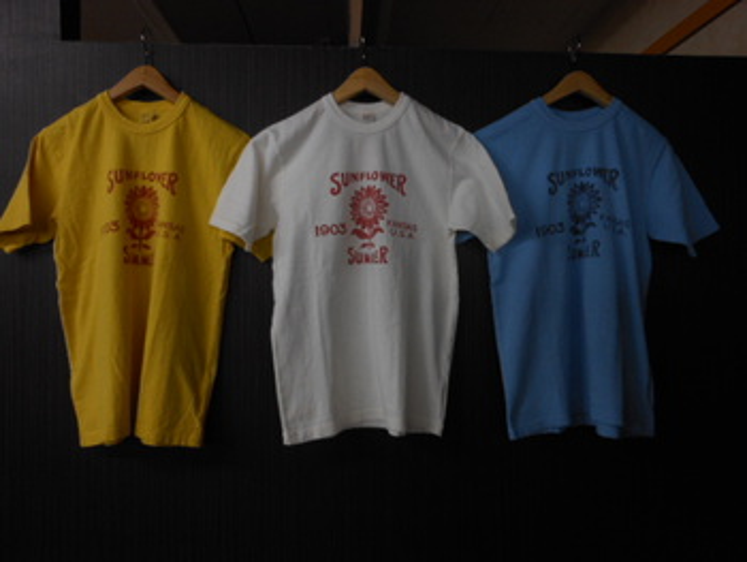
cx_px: 374
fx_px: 605
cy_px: 281
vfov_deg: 49.8
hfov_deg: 63.4
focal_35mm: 28
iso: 100
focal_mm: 5
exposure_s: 1/30
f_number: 3.7
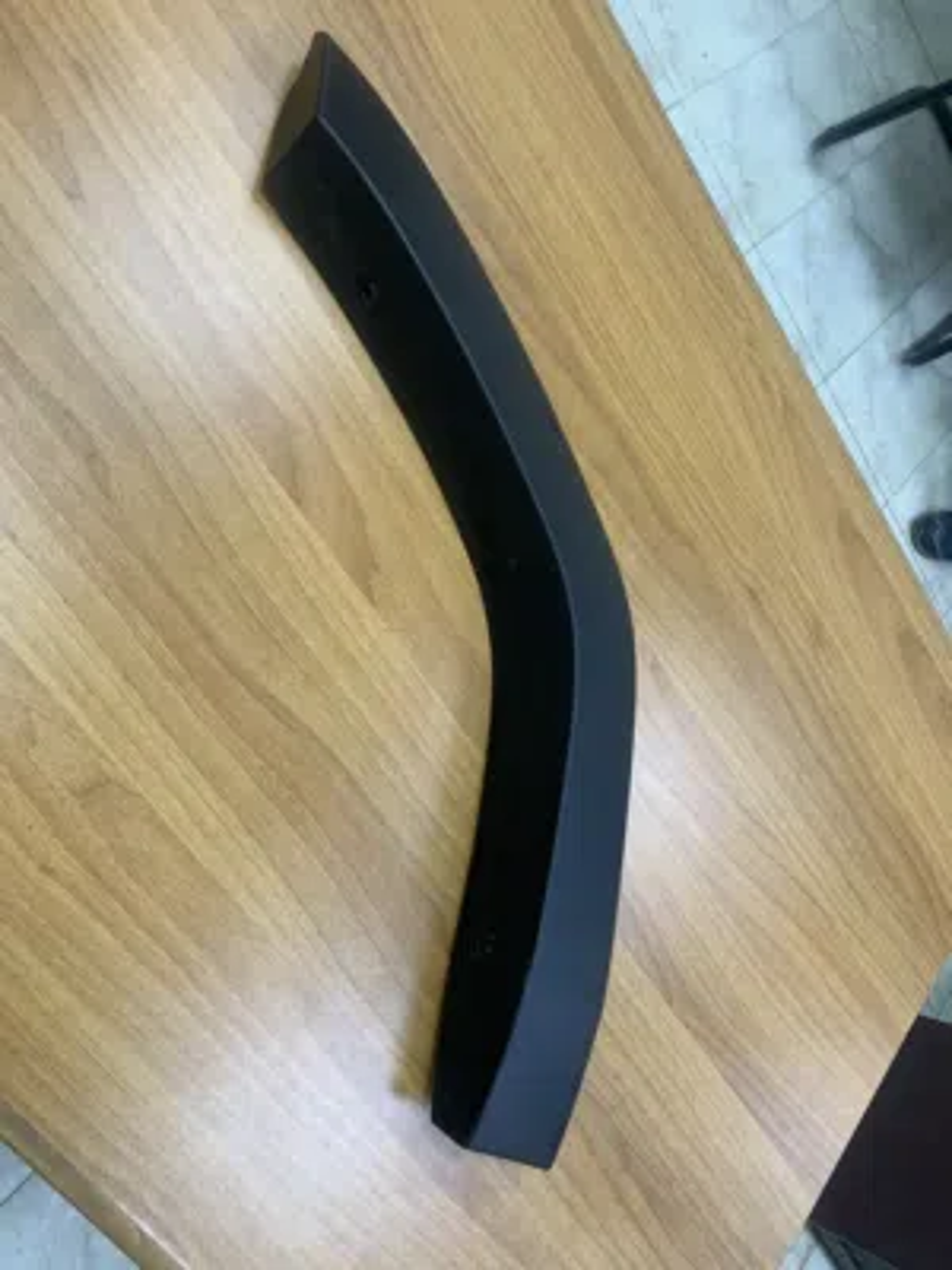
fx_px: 953
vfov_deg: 67.3
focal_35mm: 26
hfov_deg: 53.1
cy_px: 635
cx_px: 476
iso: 100
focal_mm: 4.25
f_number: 1.8
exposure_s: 1/116
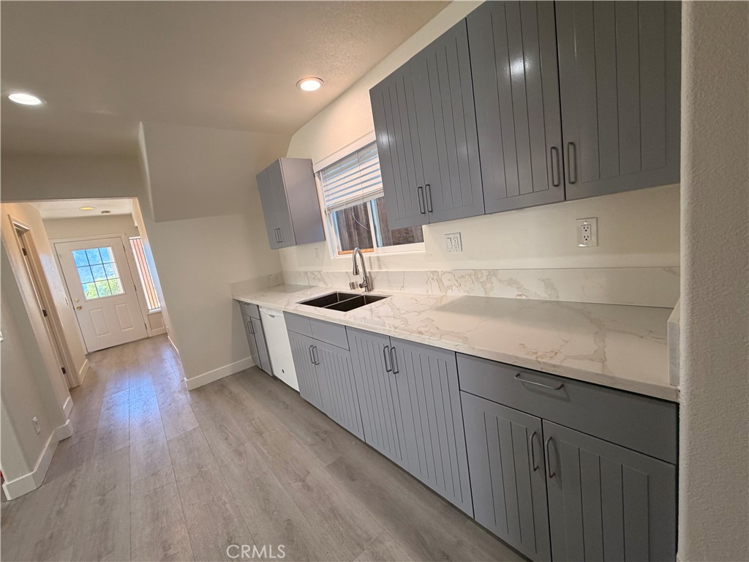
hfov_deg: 102.1
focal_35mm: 14
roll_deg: +8.6
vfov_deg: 85.7
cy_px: 281
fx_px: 303
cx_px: 374
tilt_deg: -9.6
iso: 200
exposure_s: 1/120
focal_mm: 2.22
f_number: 2.2
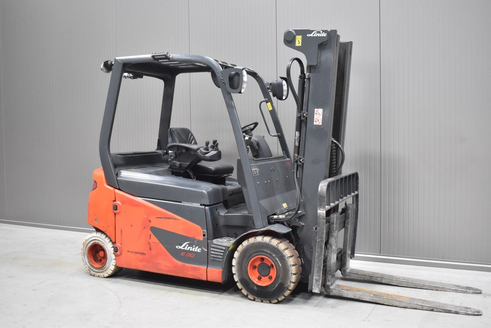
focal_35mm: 36
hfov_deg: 53.1
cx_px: 246
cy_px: 164
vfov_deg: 36.9
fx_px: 491
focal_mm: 24
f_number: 4
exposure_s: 1/40
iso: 1600
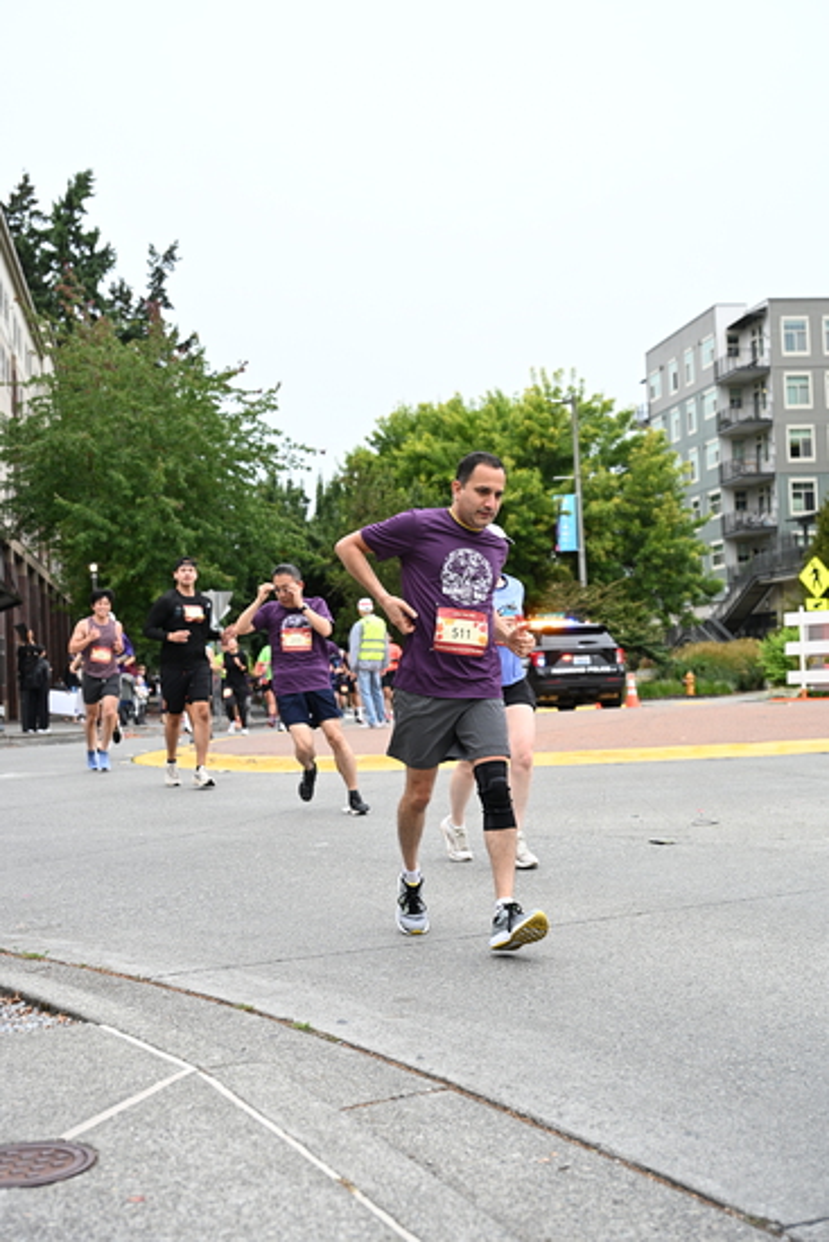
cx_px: 414
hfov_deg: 29.3
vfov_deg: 42.7
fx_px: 1588
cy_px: 621
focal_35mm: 46
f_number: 4
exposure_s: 1/800
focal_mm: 46
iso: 1600
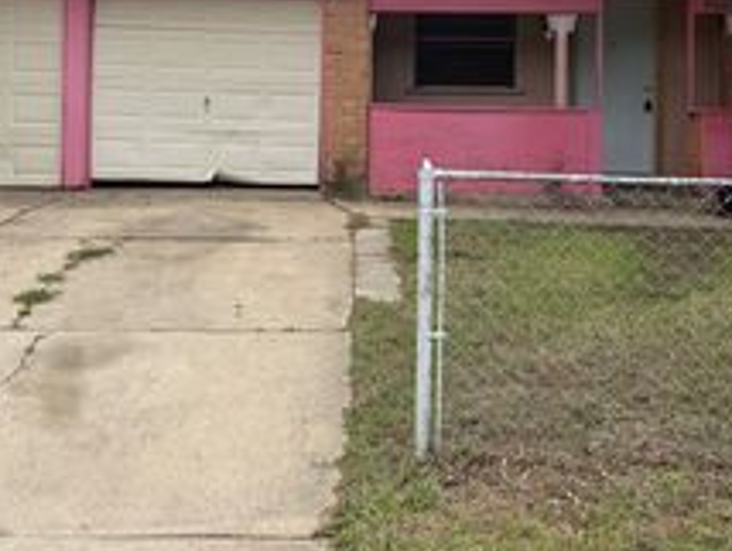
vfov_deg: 25.8
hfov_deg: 34.3
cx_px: 376
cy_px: 135
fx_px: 1186
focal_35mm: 56
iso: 80
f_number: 1.78
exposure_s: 1/3953
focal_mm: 6.76
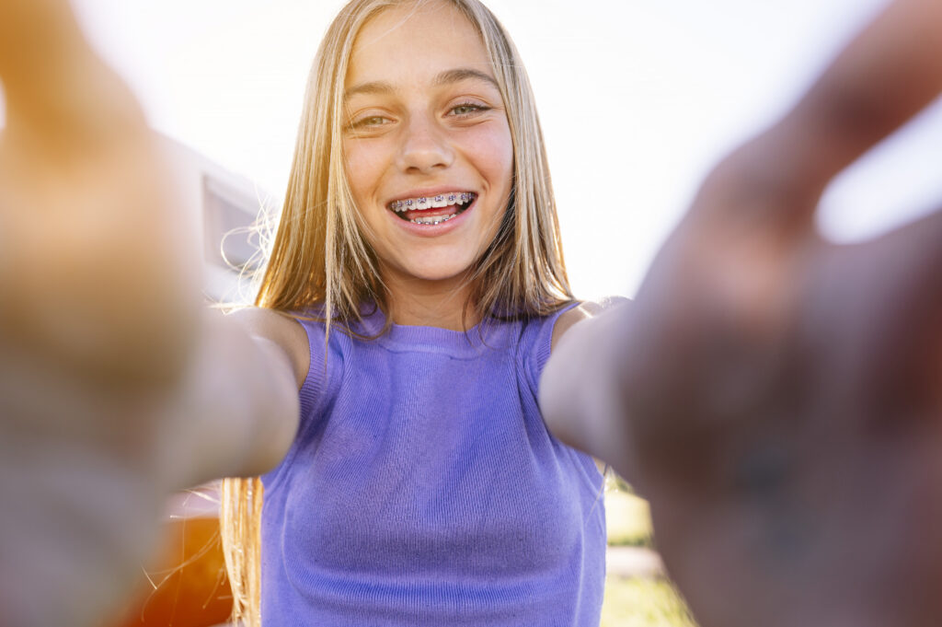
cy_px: 314
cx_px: 471
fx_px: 915
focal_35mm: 35
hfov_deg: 54.5
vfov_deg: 37.8
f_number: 4
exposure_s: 1/500
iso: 200
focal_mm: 35
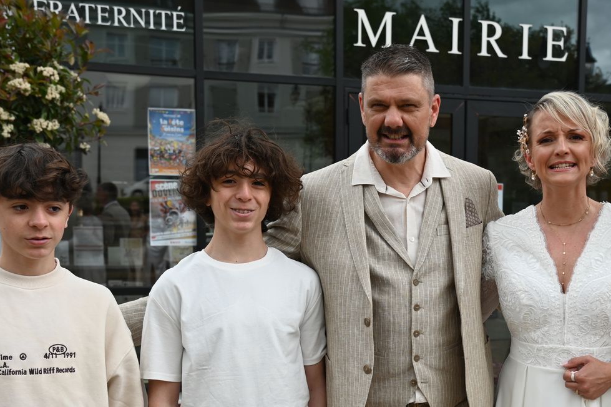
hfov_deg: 31.8
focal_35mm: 63
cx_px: 386
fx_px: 1068
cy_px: 314
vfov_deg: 21.3
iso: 200
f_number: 5
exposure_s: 1/250
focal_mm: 38
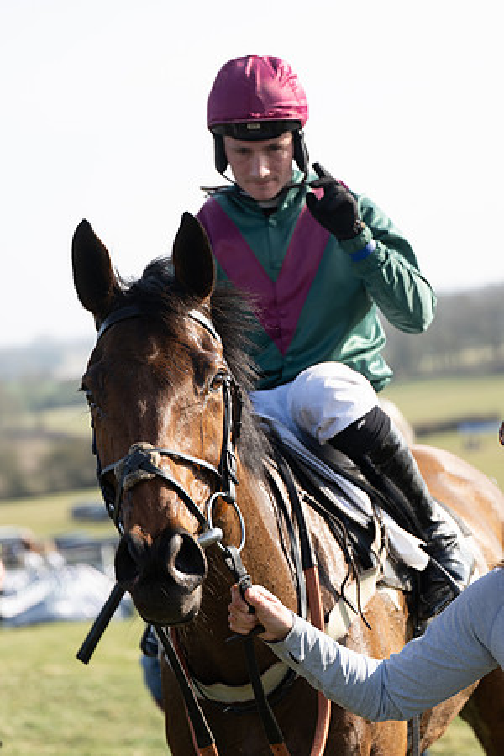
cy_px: 378
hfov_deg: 13.0
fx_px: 2205
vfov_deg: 19.5
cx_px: 252
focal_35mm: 105
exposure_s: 1/800
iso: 100
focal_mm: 70
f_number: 2.8
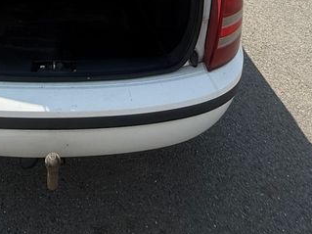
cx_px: 69
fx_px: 405
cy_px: -100
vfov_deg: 25.6
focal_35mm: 45
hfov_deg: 40.6
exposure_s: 1/1431
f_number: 2.2
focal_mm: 2.22
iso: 50
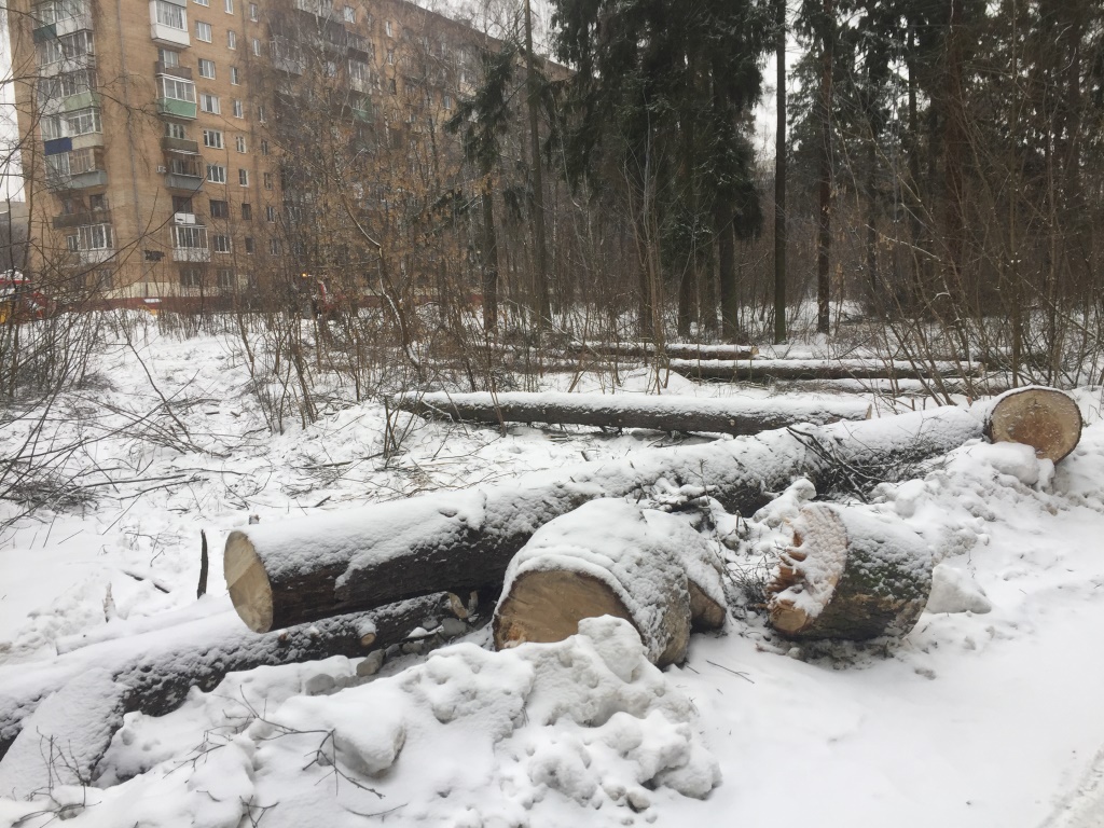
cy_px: 414
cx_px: 552
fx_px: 925
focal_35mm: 29
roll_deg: +4.0
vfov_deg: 48.2
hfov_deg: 61.7
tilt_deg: -7.8
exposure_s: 1/205
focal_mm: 4.15
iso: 32
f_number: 2.2
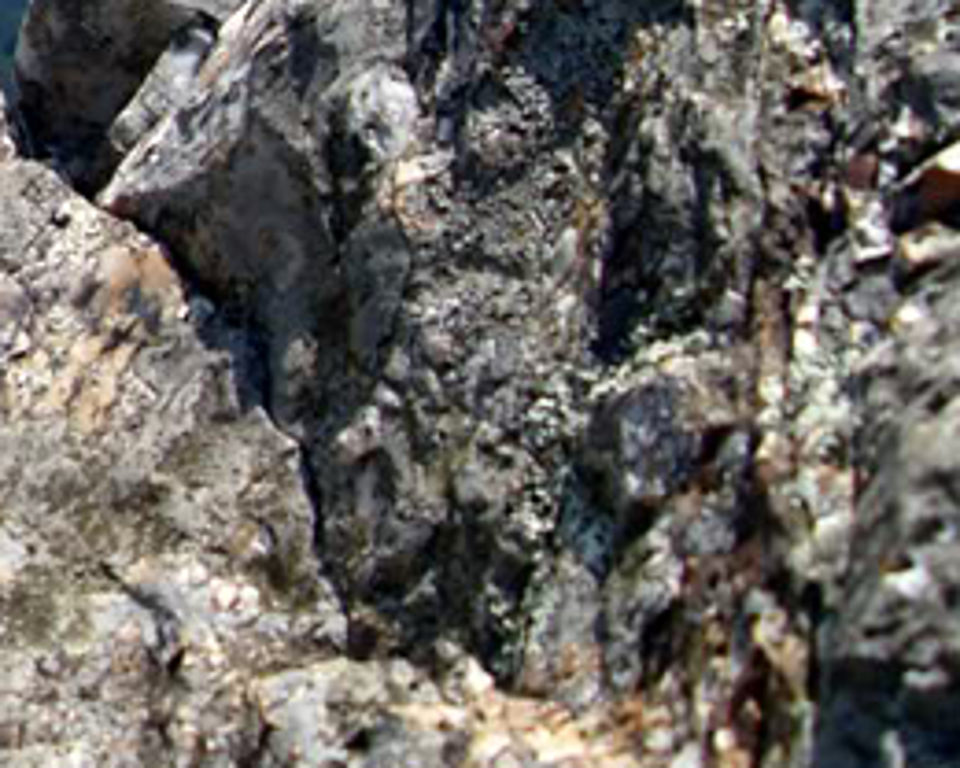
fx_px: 2983
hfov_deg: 16.9
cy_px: -81
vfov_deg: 14.3
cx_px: -391
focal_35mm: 105
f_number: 7
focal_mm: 6.3
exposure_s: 1/350
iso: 80
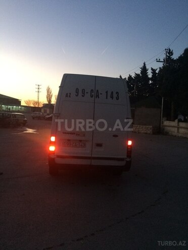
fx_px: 210
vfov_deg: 61.7
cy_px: 125
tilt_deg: -2.5
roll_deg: -2.1
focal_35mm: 29
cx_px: 94
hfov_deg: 48.2
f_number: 2.2
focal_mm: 4.15
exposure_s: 1/33
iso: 250
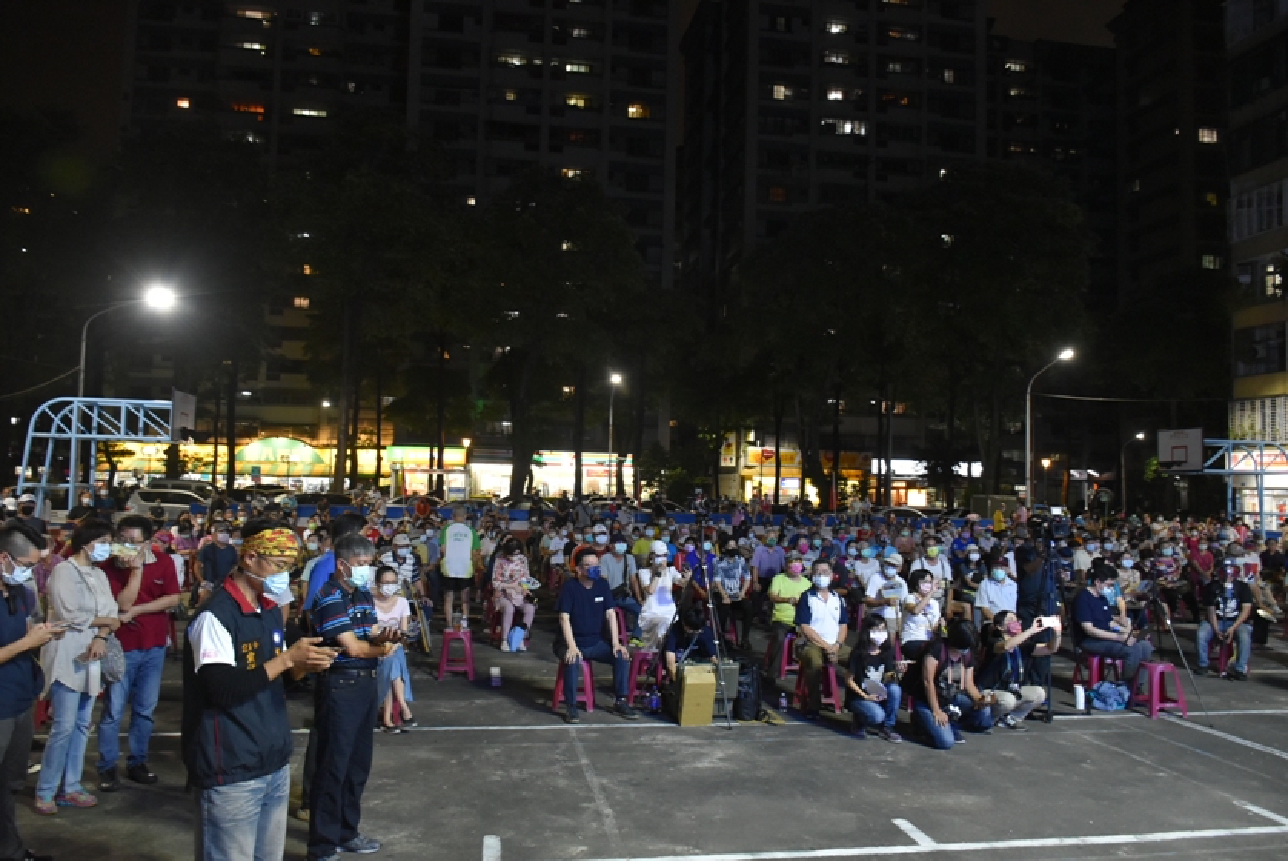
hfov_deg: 67.3
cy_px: 430
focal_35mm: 27
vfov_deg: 48.0
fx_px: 967
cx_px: 644
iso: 2000
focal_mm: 18
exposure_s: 1/60
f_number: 3.5
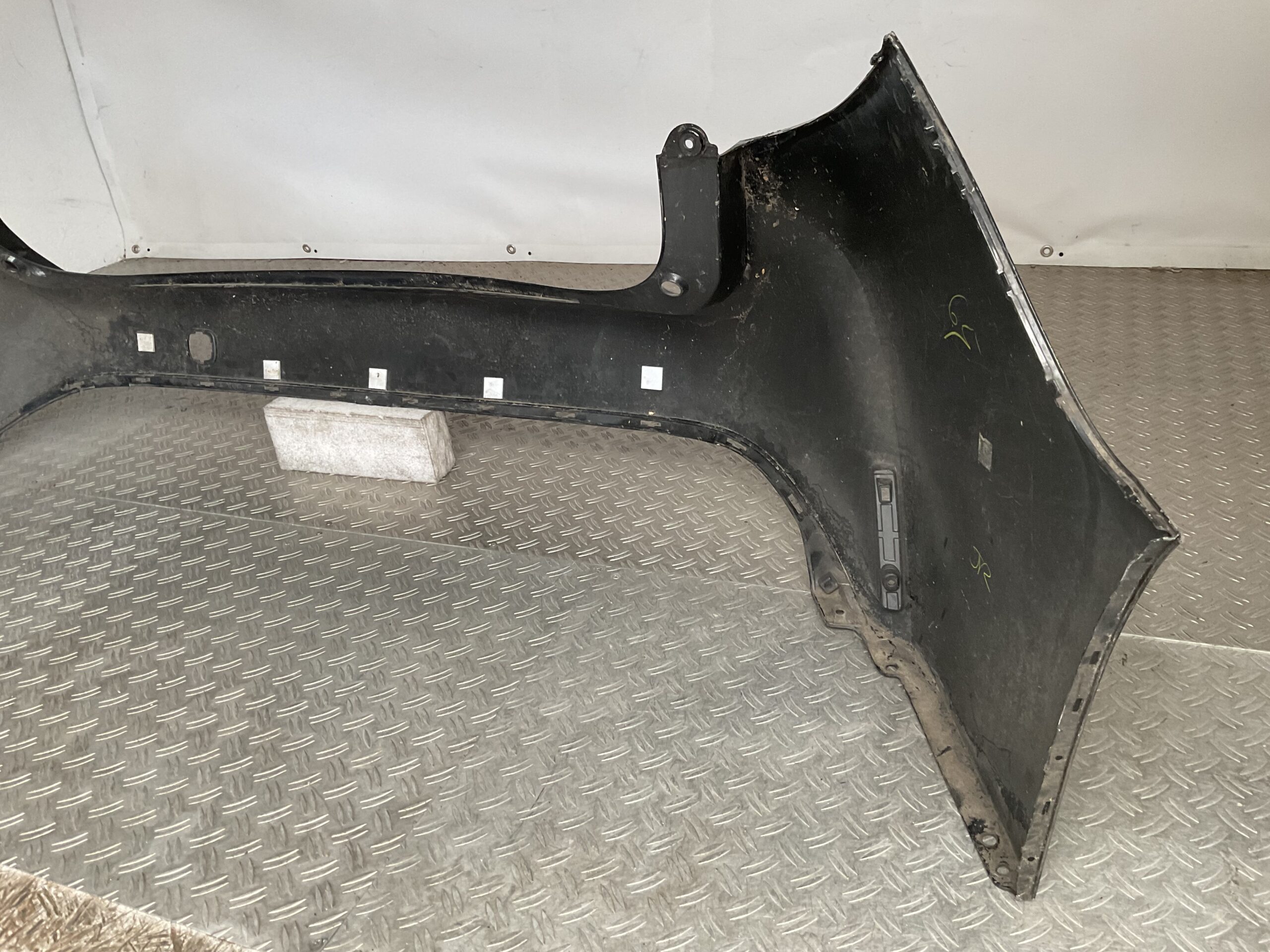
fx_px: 1064
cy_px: 476
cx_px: 635
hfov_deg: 61.7
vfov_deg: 48.2
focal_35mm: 29
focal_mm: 3
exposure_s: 1/60
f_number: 1.8
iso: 80
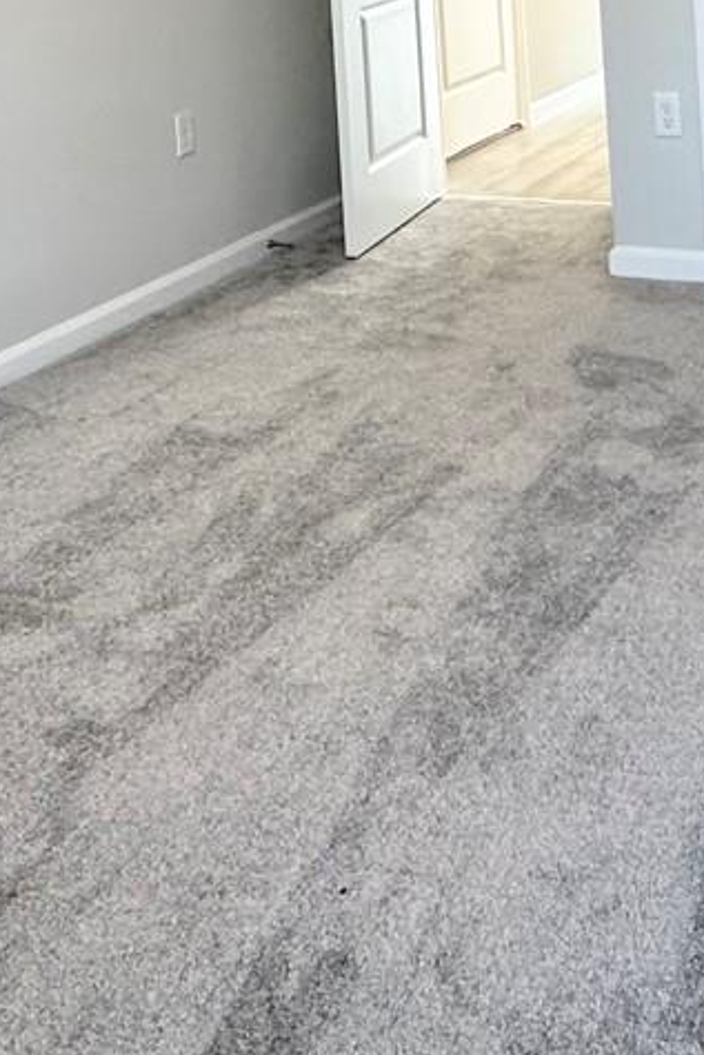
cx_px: 486
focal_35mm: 49
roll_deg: +3.4
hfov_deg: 27.3
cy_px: -131
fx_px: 1436
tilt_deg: -1.1
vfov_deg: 34.3
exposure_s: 1/120
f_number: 2.2
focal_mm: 2.22
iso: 250
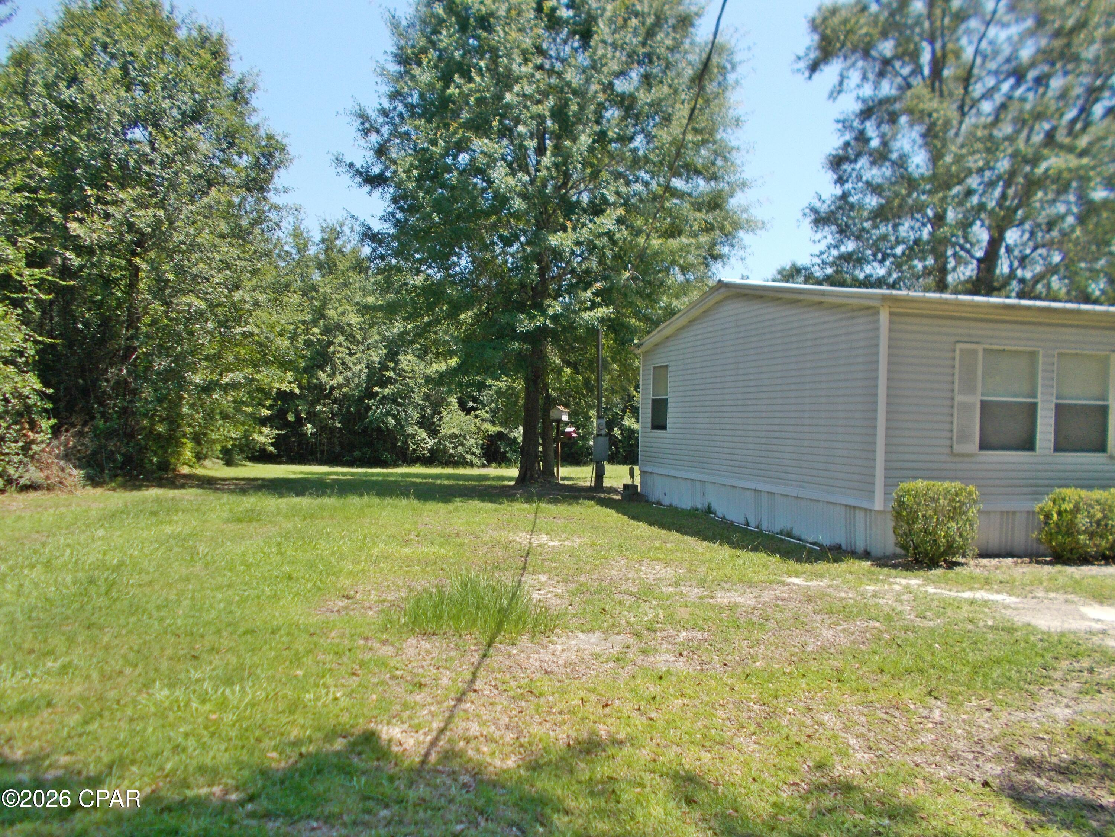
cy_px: 418
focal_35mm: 26
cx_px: 558
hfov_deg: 67.3
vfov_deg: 53.1
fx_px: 837
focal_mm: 4.6
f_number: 8
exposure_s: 1/100
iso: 80
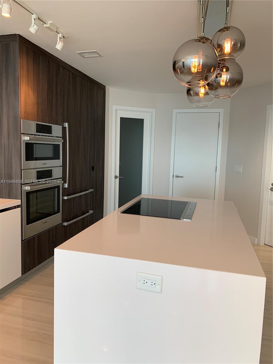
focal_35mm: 26
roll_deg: -2.5
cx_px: 136
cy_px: 182
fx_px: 273
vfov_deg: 67.3
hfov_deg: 53.1
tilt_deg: -4.0
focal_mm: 4.25
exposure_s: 1/120
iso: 64
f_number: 1.8
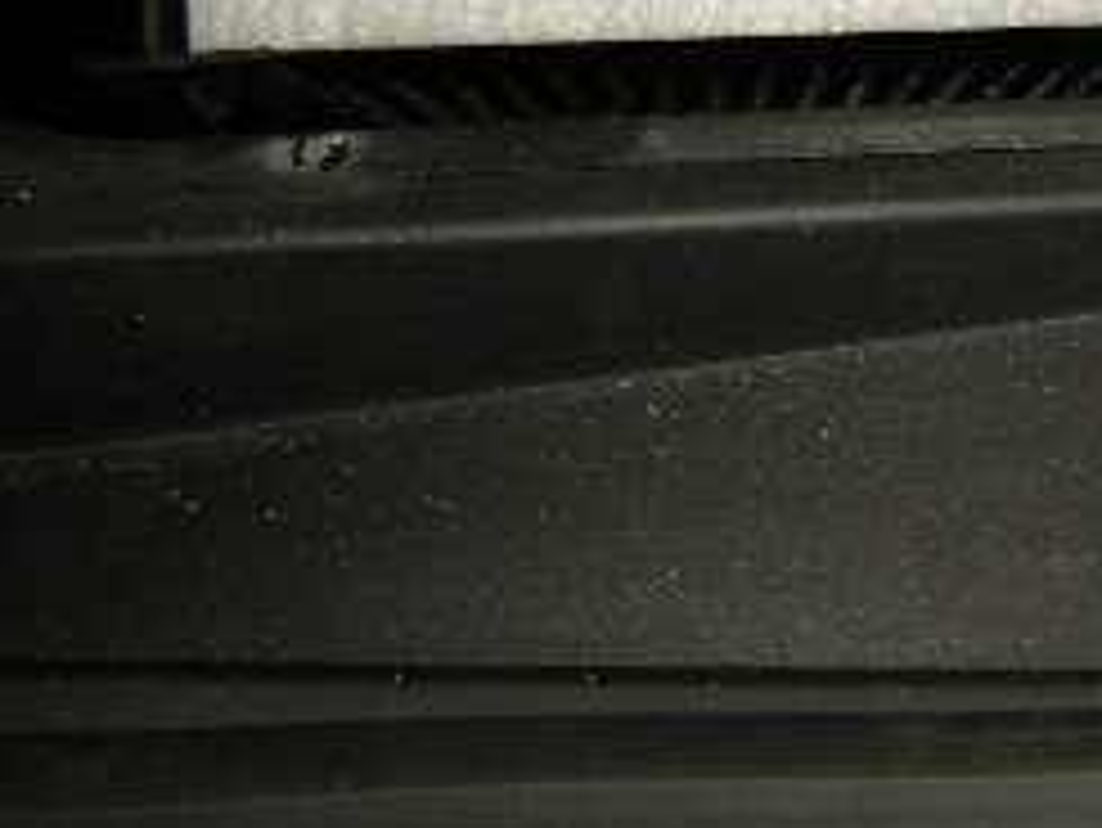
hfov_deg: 23.9
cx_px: 1367
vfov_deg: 20.0
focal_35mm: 73
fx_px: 2325
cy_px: 207
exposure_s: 1/50.2
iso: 64
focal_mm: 4.7
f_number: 2.8
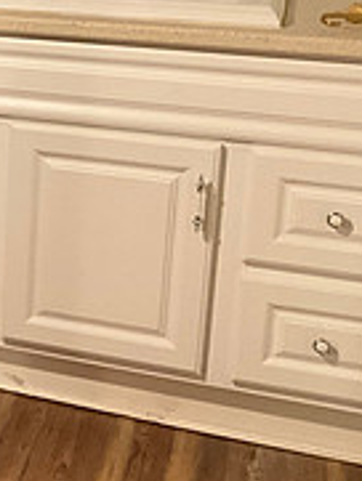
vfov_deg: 20.7
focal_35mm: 93
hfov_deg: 13.4
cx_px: -391
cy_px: 68
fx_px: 1295
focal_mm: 3
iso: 320
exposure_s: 1/40
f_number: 1.8
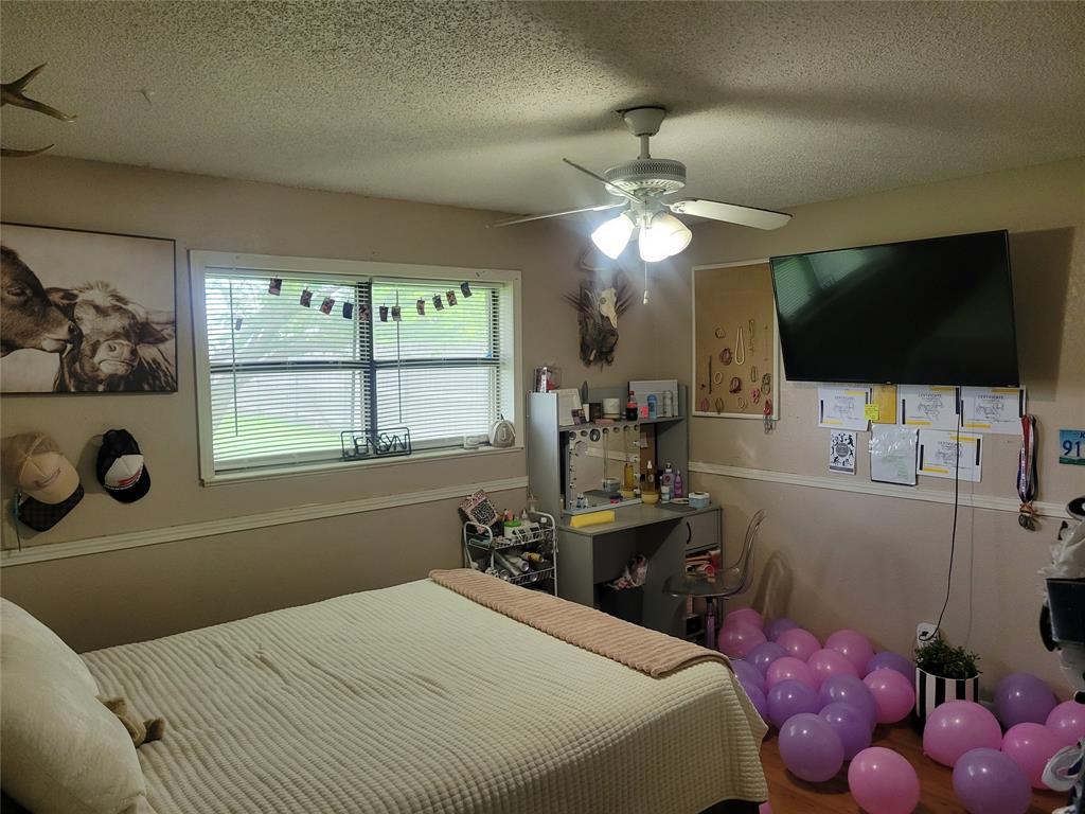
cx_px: 542
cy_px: 407
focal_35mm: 26
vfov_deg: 53.1
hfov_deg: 67.3
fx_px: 815
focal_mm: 5.4
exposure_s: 1/120
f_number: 1.8
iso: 320
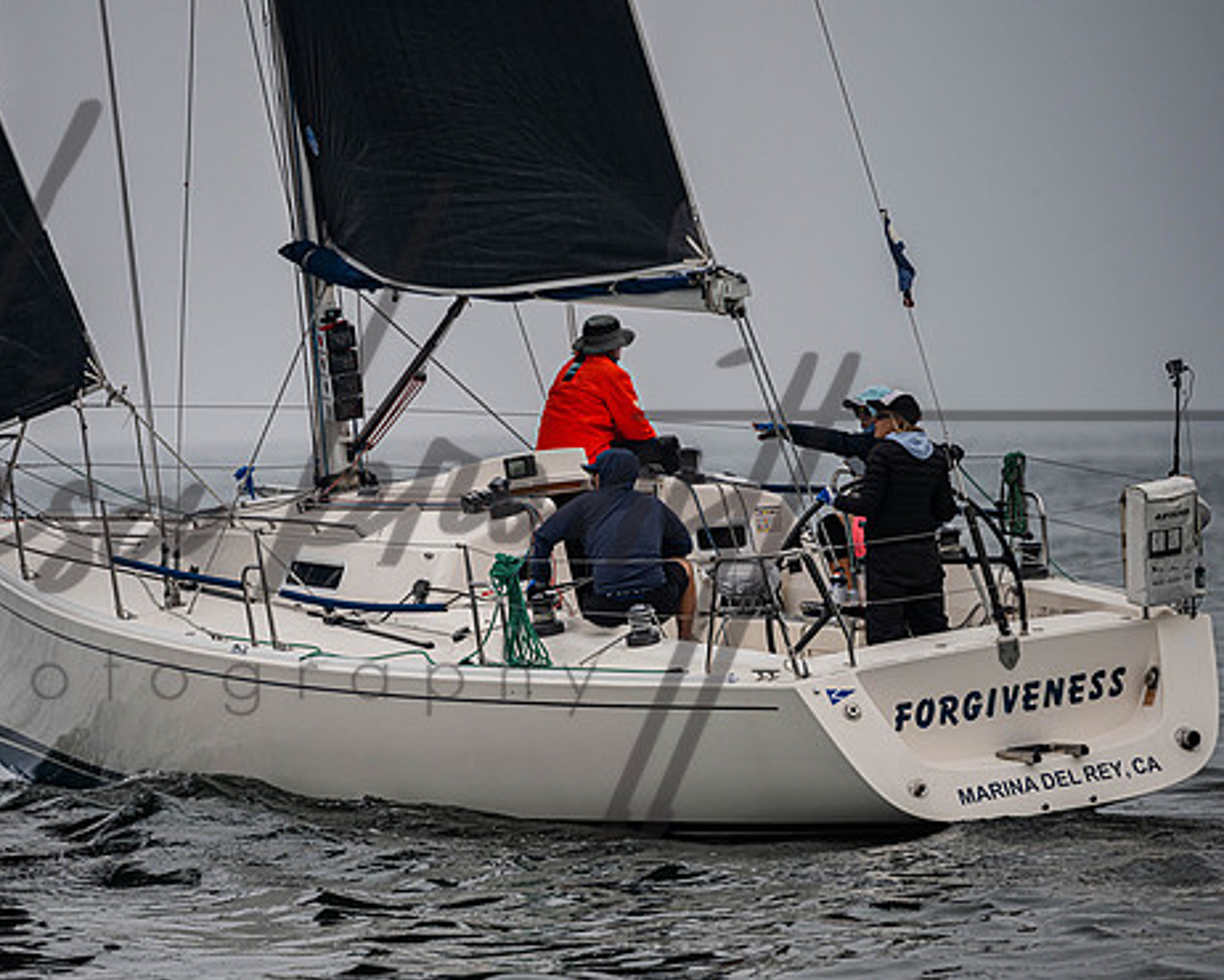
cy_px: 512
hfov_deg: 3.6
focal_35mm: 536
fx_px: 19425
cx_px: 399
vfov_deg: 2.9
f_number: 5.6
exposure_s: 1/3200
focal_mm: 400
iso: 400
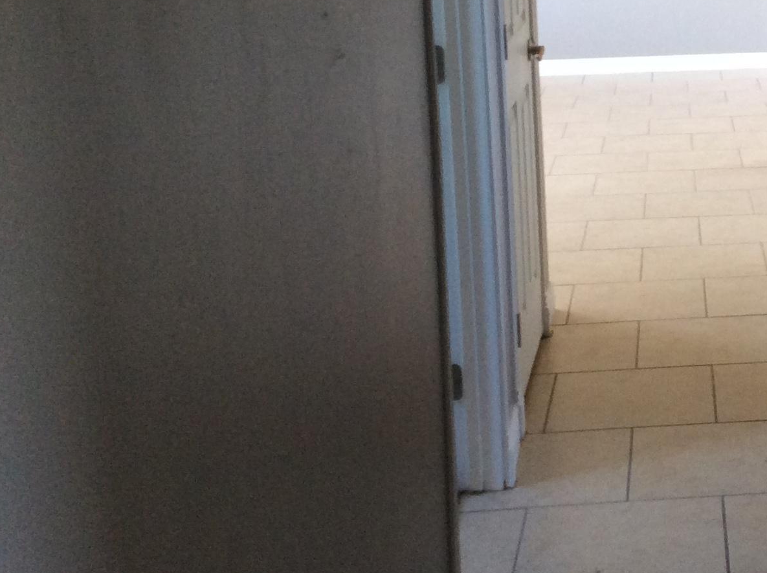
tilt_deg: -10.2
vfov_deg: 20.6
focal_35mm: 70
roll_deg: +1.5
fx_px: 1549
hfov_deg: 26.1
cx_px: 801
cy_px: 79
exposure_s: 1/24
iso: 80
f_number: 2.4
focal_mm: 3.3
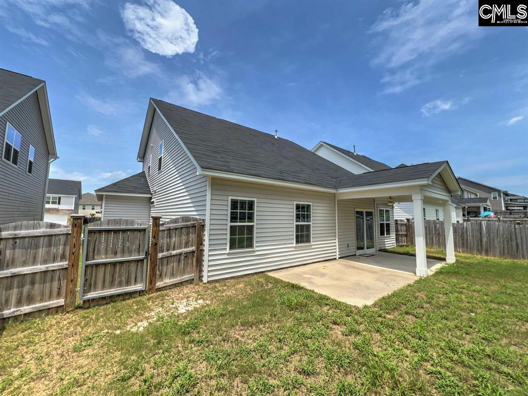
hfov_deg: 106.2
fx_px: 198
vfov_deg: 89.9
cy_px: 198
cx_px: 264
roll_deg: -0.7
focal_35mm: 13
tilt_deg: +6.1
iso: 32
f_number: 1.8
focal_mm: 1.6
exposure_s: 1/1783
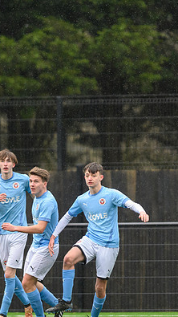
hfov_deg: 1.4
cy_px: 210
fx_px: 7422
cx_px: 67
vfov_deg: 2.4
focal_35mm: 884
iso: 3200
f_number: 2.8
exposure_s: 1/2000
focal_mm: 400
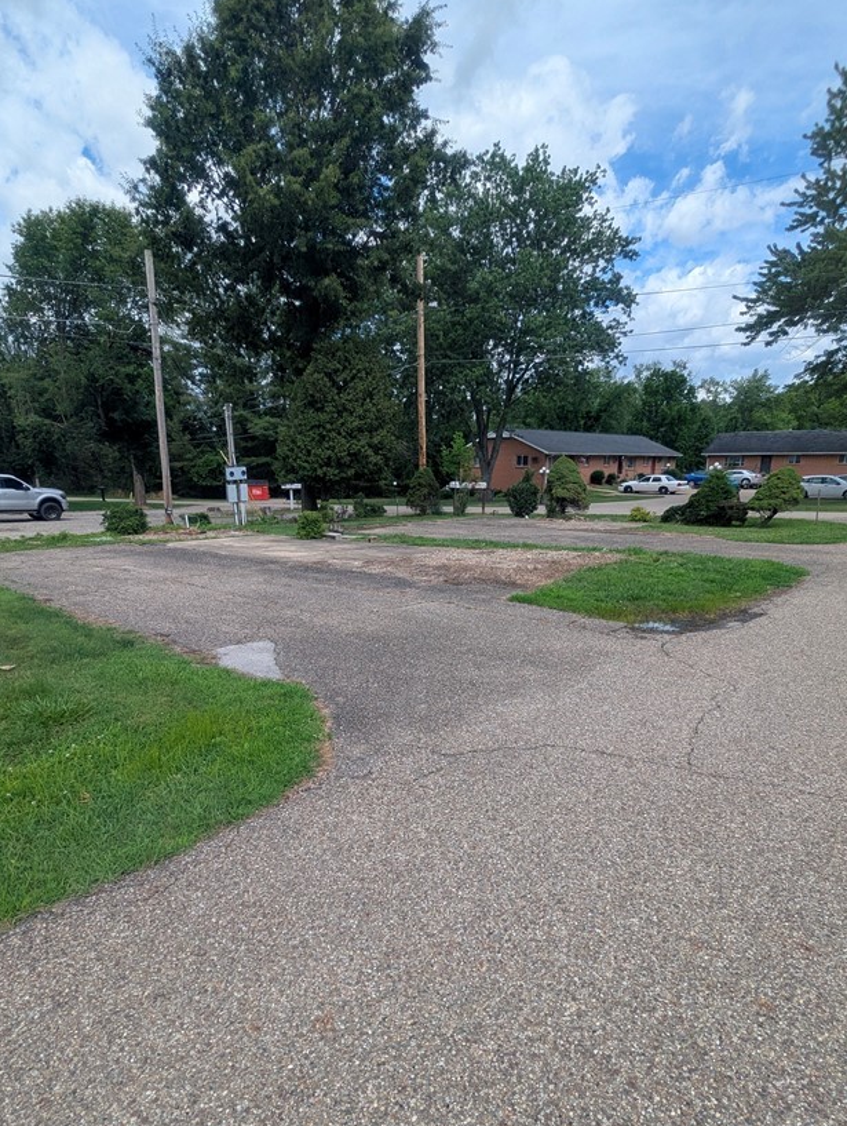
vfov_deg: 81.1
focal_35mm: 20
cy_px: 648
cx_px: 408
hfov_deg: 66.1
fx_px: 651
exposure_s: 1/1754
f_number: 2.2
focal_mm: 2.35
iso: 52
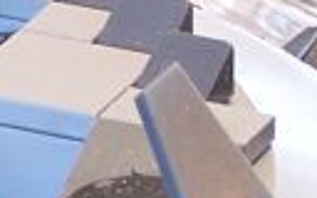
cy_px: 312
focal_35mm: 695
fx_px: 6004
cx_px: -428
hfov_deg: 3.0
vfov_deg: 1.9
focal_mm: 13.7
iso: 80
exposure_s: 1/4
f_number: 3.2
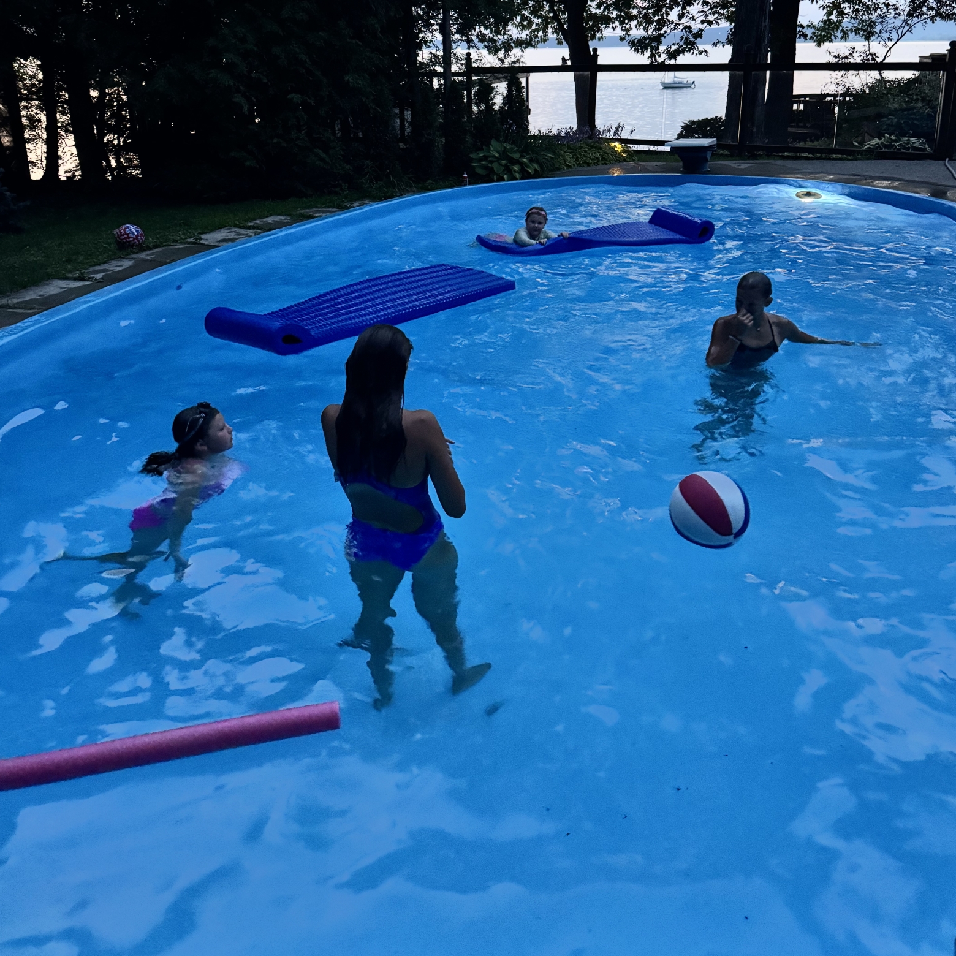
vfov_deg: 54.6
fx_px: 906
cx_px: 487
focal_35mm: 29
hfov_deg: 55.6
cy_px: 323
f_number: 1.78
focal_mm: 6.76
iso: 1250
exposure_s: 1/30
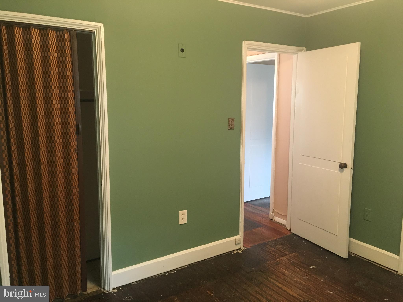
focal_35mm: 29
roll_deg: +0.5
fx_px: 338
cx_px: 202
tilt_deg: -7.3
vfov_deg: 48.2
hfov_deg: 61.7
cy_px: 151
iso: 80
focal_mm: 4.15
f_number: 2.2
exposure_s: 1/15
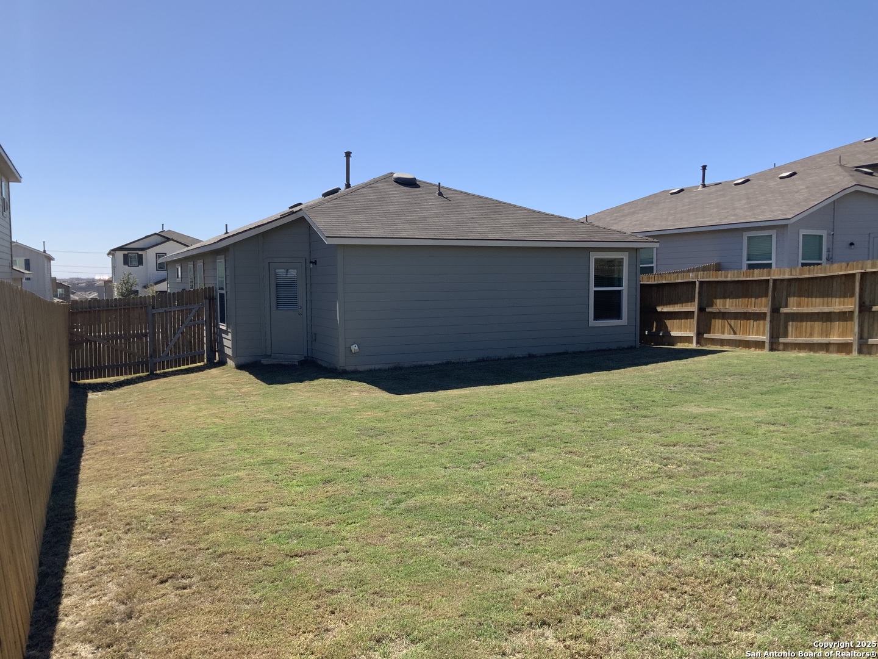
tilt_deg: -4.0
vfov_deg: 48.2
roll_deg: +0.9
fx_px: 736
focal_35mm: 29
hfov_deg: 61.7
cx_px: 439
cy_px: 330
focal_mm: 3
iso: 16
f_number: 1.8
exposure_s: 1/2227
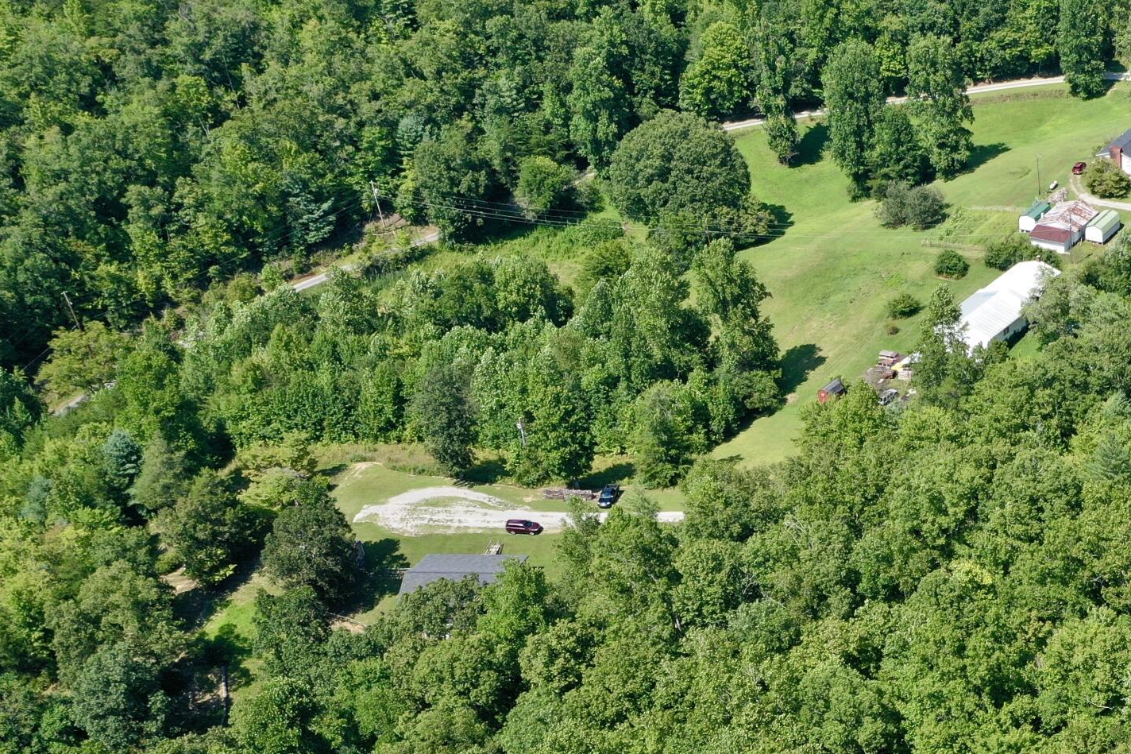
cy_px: 681
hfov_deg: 31.2
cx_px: 1150
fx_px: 1853
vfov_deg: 22.4
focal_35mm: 59
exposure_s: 1/120
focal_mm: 10.26
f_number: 5.6
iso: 100
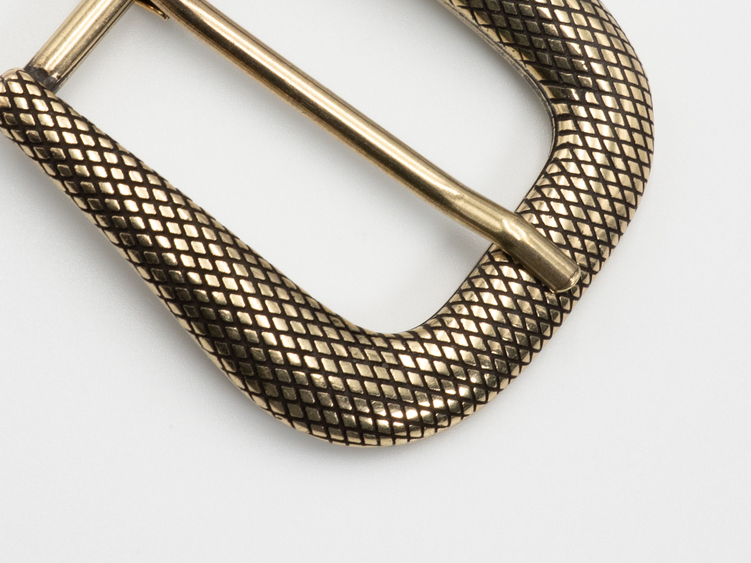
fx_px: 2625
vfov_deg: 12.2
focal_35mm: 121
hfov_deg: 16.3
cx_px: 327
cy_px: 121
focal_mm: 35
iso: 400
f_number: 11
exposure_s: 1/50
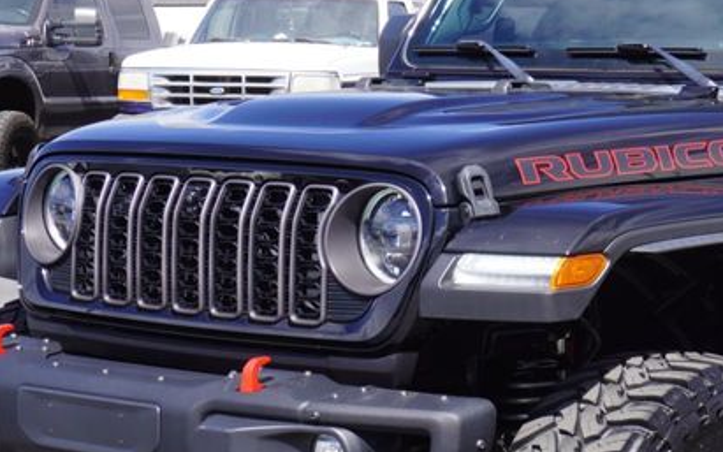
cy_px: 336
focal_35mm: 122
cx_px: 644
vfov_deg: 10.7
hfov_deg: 16.9
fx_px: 2404
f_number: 9
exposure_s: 1/100
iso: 100
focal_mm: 32
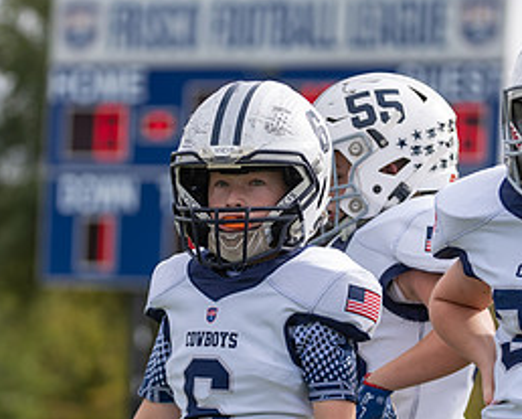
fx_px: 3325
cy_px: 220
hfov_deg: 9.0
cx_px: 289
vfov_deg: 7.2
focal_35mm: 215
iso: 125
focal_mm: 102
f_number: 2.8
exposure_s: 1/1600
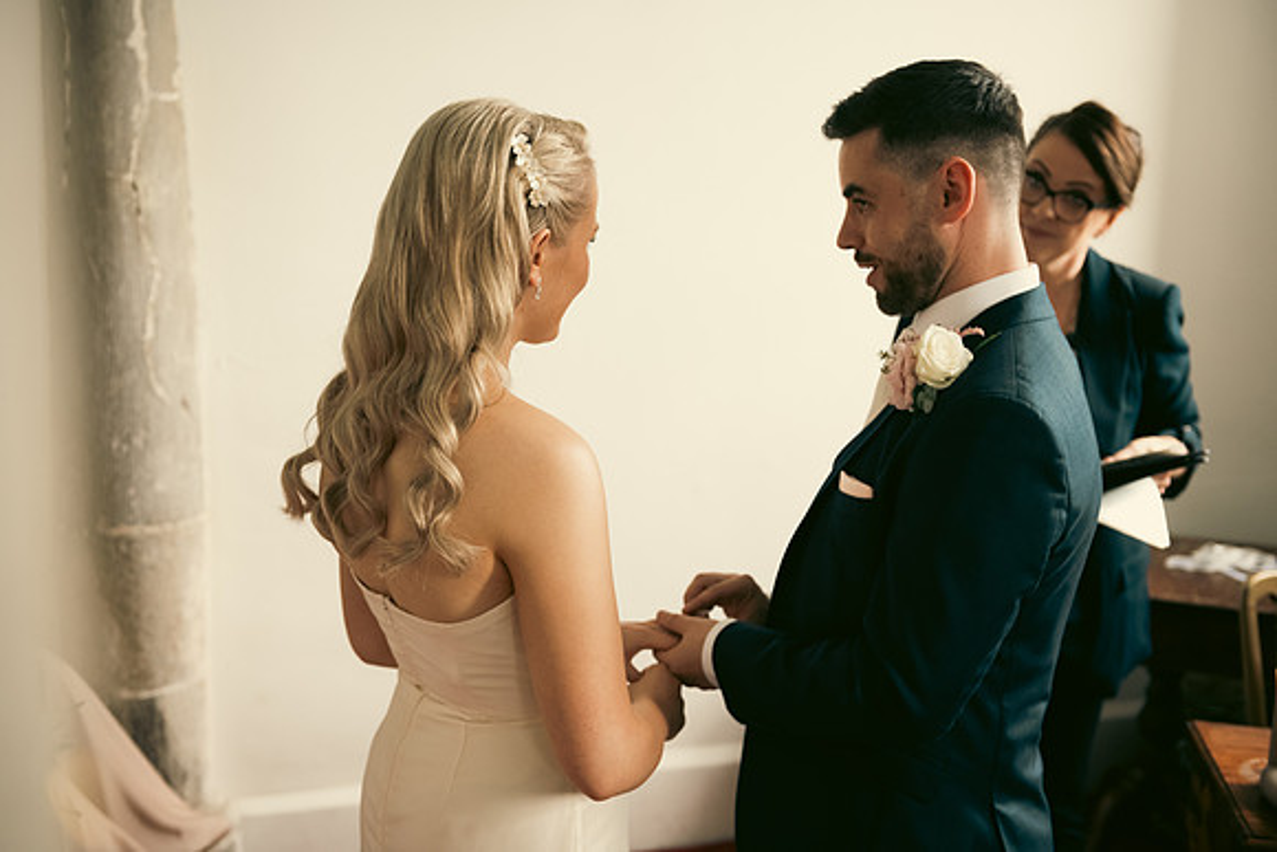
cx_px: 638
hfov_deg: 48.4
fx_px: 1419
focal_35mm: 40
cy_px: 426
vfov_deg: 33.4
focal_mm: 40
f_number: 3.5
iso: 800
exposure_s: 1/160
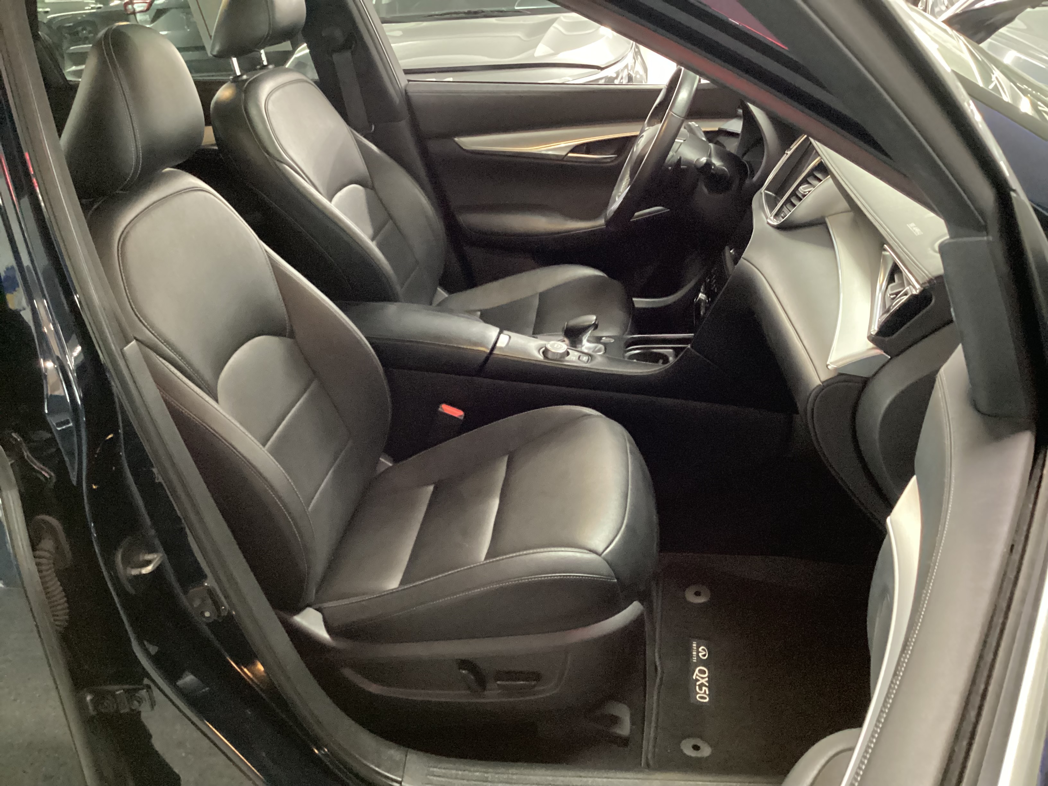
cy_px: 393
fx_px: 939
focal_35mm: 31
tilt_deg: -27.4
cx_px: 524
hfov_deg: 58.4
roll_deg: +3.8
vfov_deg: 45.4
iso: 800
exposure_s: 1/20
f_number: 2.4
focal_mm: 3.3
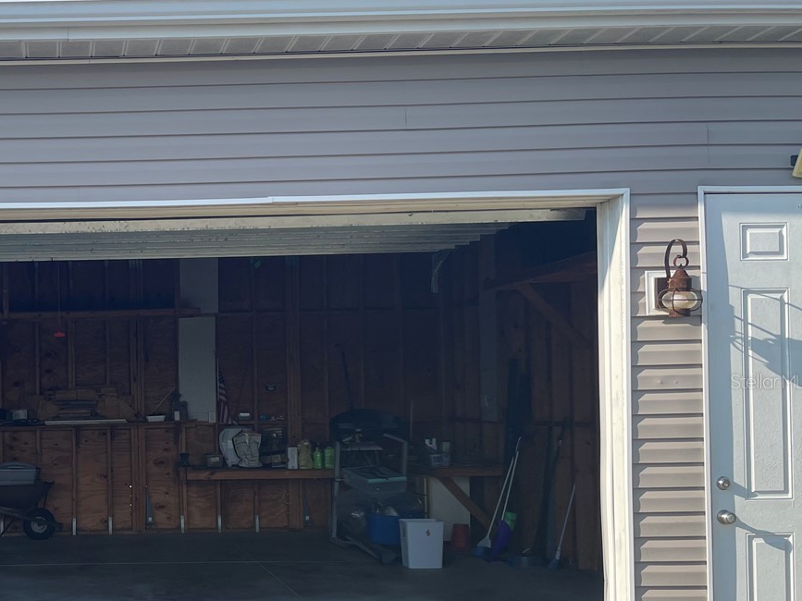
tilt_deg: +2.5
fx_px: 1112
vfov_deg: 30.1
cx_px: 78
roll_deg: +0.8
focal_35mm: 48
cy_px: 381
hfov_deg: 37.1
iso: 32
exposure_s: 1/1453
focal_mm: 4.2
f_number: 1.6
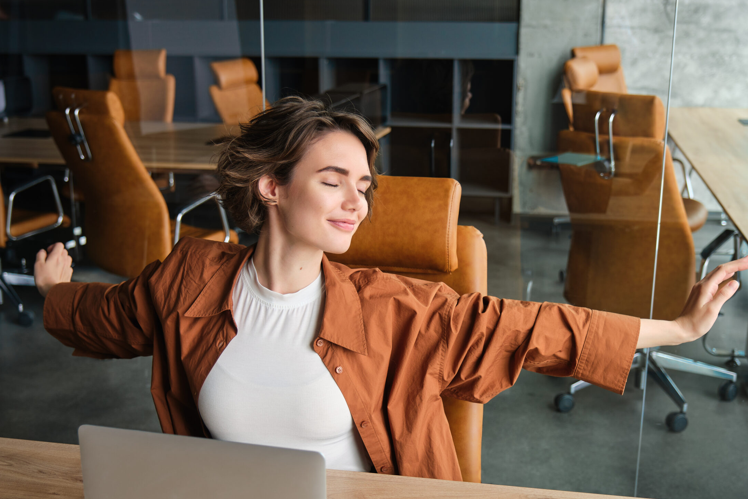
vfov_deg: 28.6
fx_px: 977
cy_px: 283
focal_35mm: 47
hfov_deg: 41.9
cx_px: 353
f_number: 2.8
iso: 160
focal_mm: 26.6
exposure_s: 1/125
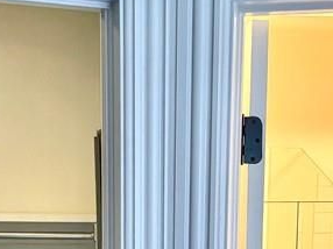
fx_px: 827
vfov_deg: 16.4
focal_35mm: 86
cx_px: 175
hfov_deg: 22.8
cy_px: 306
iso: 200
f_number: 1.78
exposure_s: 1/120
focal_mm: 6.76
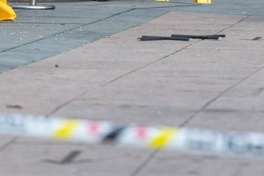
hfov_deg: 3.9
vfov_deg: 2.6
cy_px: -72
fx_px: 3842
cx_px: 291
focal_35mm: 524
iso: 1000
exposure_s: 1/640
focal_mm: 141
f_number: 2.8
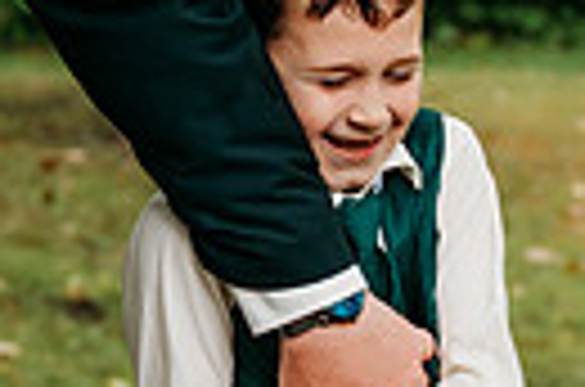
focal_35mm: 254
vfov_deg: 5.4
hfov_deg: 8.1
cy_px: 42
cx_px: 289
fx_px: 4117
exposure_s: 1/500
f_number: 3.2
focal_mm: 47
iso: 200
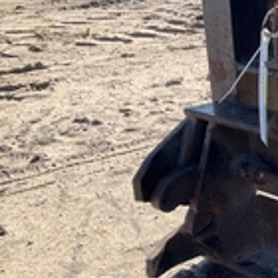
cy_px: 236
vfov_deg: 23.2
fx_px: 663
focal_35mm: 73
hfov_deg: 21.3
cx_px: 367
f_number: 1.8
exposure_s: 1/642
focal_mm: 3
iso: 25
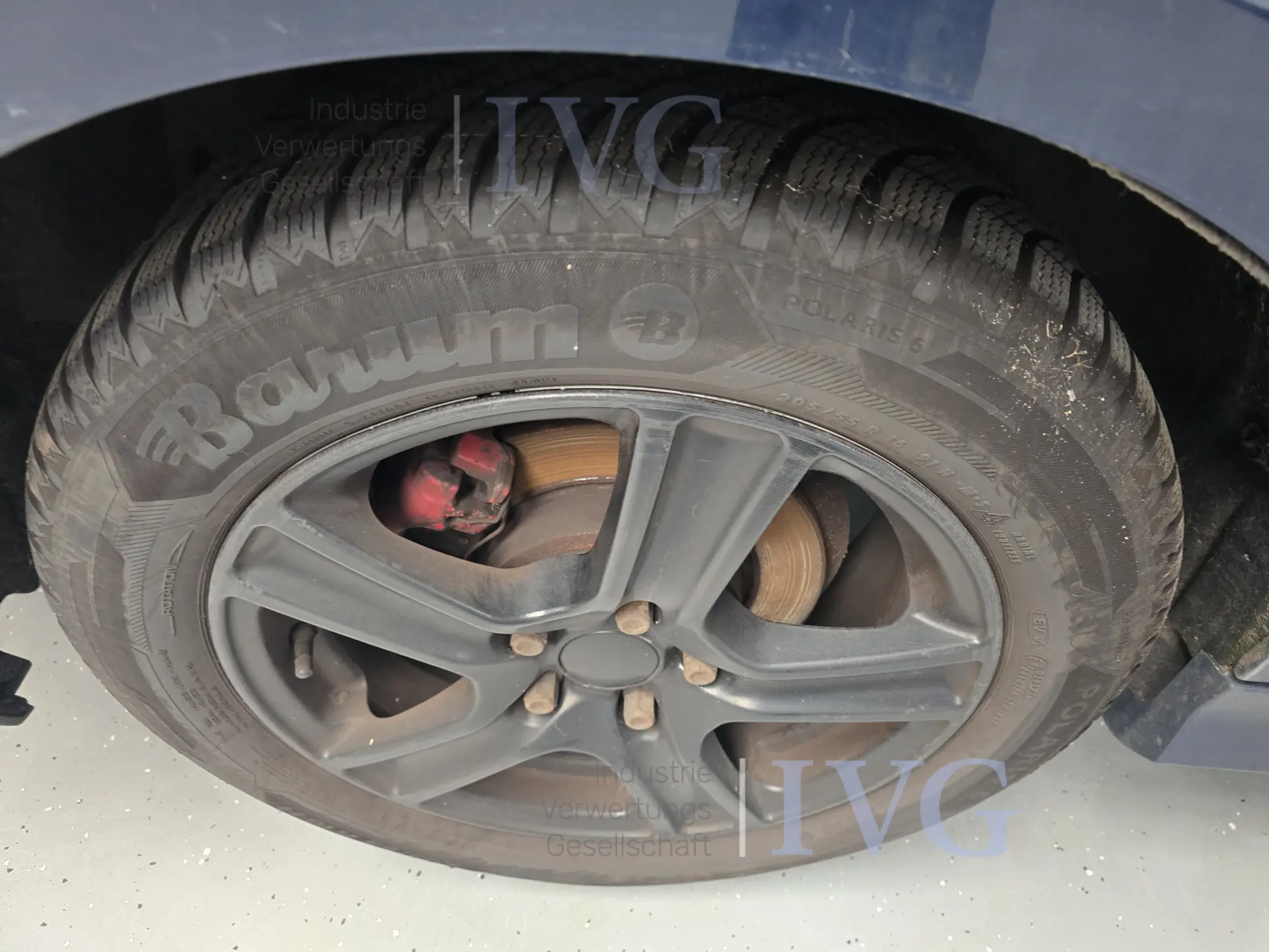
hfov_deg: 73.9
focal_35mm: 23
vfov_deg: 58.9
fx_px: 843
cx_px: 634
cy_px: 476
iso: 500
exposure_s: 1/100
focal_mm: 6.3
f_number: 1.7
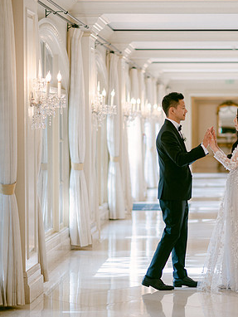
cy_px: 158
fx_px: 1135
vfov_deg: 15.9
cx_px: 199
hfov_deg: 11.9
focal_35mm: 124
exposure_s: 1/200
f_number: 1.8
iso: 100
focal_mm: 85
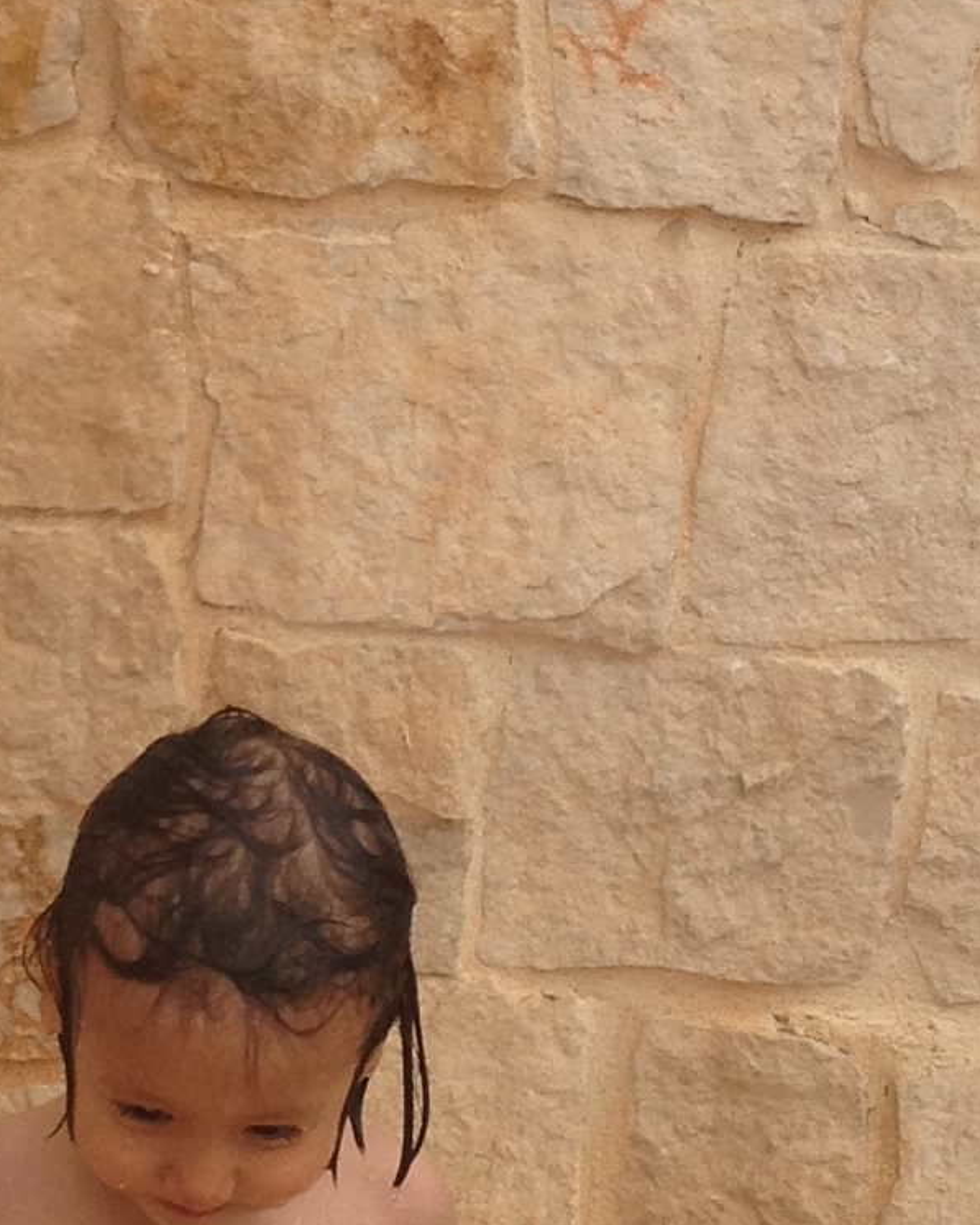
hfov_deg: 10.9
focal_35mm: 141
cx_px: 343
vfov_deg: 13.6
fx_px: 5111
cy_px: 310
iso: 50
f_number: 2.4
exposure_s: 1/459
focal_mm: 4.12
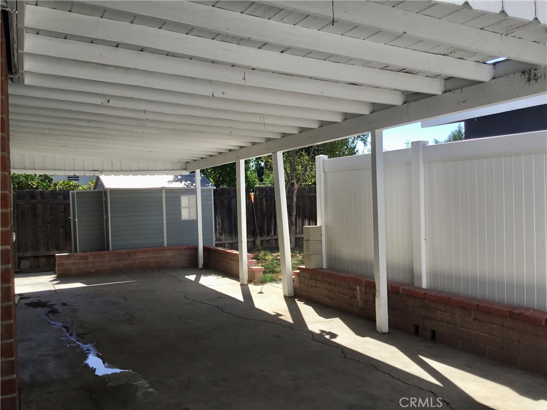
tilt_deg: +0.4
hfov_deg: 58.4
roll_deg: +2.0
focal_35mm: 31
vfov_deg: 45.4
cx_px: 274
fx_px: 490
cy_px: 205
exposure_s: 1/691
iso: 25
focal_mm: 3.3
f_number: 2.4
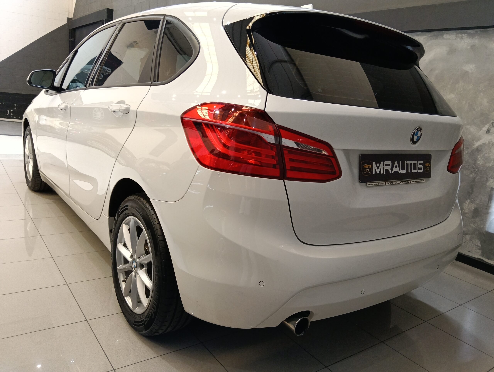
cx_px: 247
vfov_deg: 51.5
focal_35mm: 27
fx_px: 386
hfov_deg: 65.2
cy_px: 186
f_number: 16
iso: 250
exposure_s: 1/33.3
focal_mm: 3.98
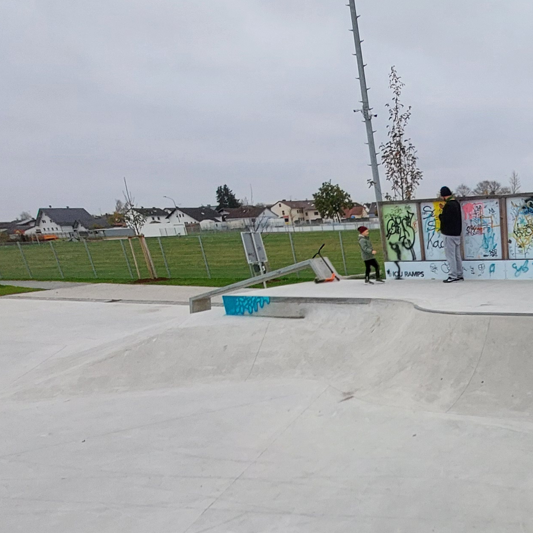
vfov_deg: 50.1
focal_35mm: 30
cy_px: 442
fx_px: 523
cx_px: 534
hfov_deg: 45.5
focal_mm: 1.42
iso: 64
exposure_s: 1/593
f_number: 2.2
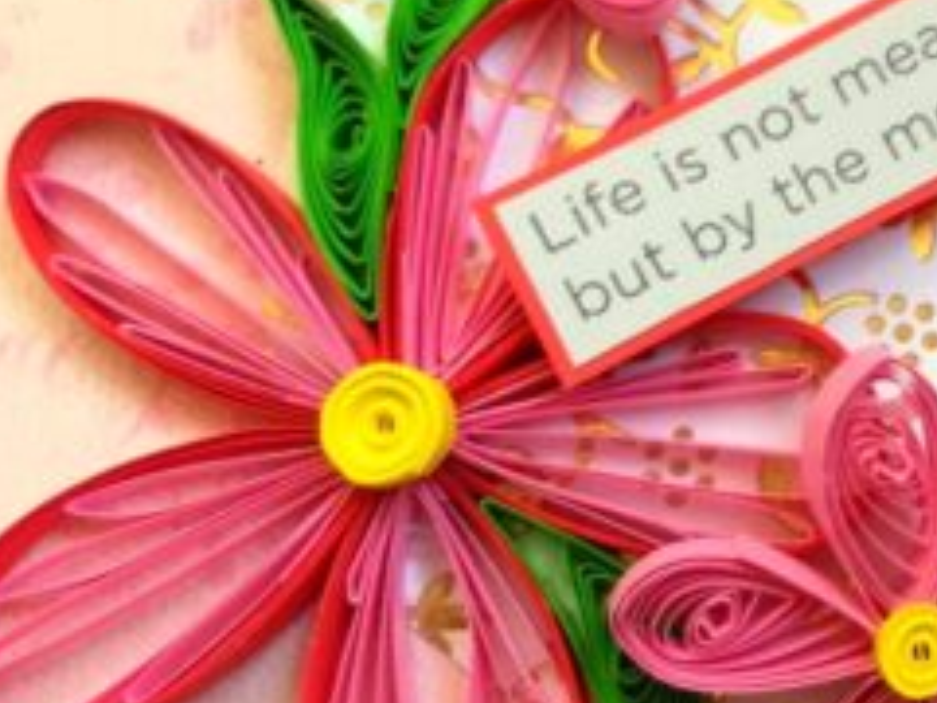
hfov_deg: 27.6
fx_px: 1759
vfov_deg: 22.5
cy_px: 258
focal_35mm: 65
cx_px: 996
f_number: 2.2
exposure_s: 1/30
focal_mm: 3.83
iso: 100
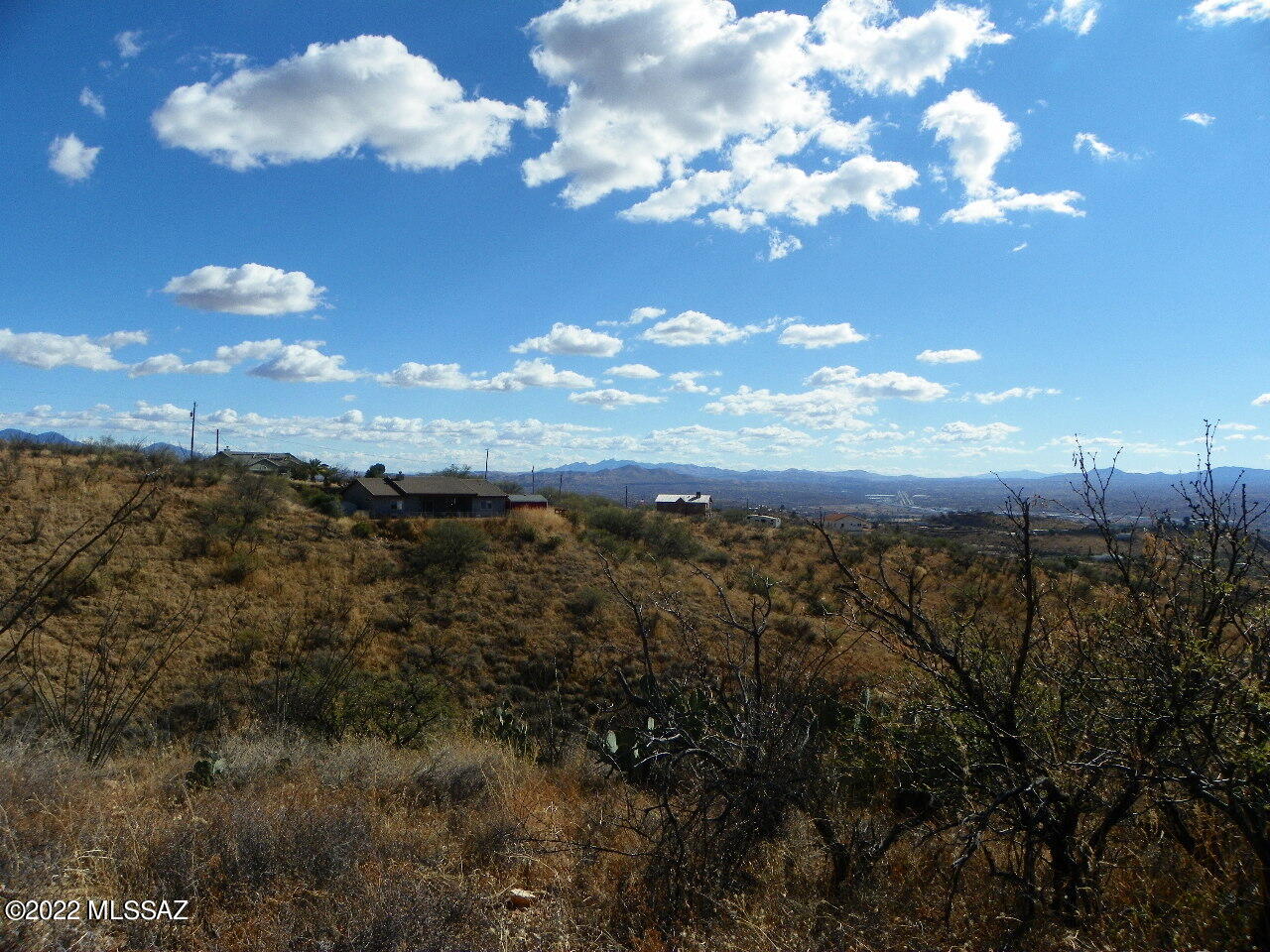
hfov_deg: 67.3
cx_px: 635
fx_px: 954
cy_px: 476
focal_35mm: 26
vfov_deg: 53.1
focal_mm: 4.6
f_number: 5.6
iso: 64
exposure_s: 1/800
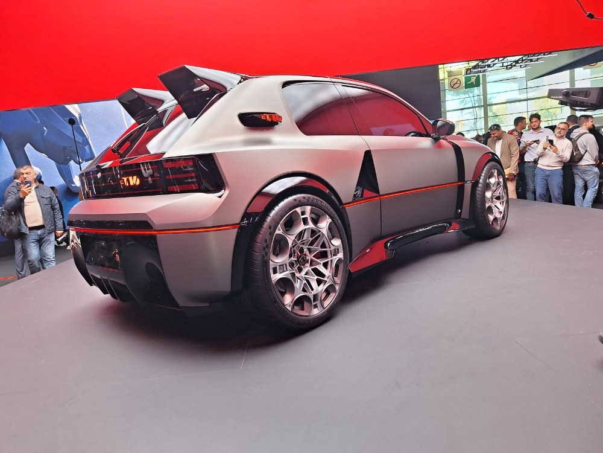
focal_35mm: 23
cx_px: 302
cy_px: 226
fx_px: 401
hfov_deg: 73.9
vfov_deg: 58.9
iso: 50
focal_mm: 5.54
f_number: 1.8
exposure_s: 1/100
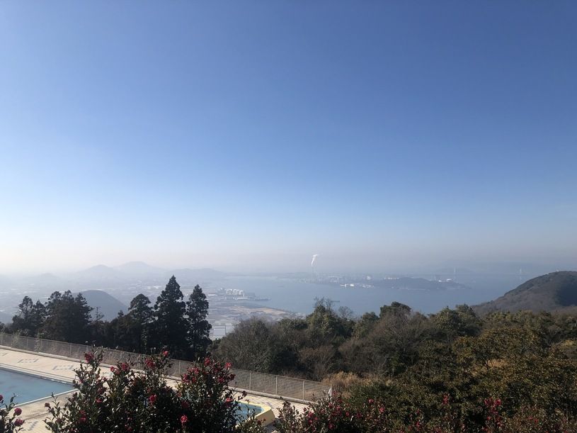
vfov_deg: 49.7
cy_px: 216
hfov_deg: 63.5
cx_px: 288
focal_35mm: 28
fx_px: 467
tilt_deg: +5.3
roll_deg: -0.9
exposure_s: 1/3472
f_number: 1.8
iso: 20
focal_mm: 3.99
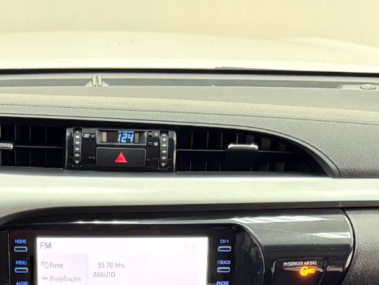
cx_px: 103
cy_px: 495
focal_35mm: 88
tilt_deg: -36.4
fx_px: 963
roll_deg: -0.5
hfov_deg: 22.1
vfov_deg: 14.9
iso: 800
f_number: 1.78
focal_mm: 6.76
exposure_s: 1/40
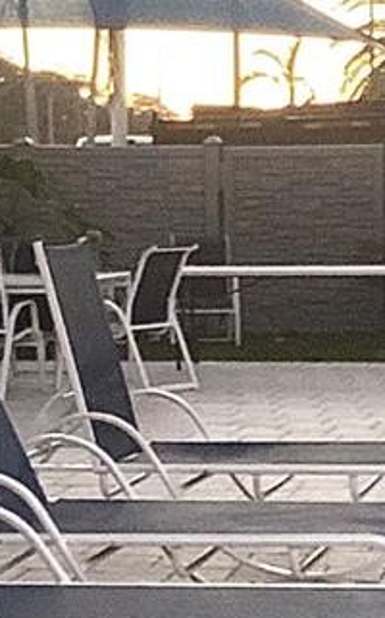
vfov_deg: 16.9
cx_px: 146
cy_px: 416
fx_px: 2070
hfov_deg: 10.6
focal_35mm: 123
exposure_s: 1/60
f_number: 2.4
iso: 50
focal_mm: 3.3
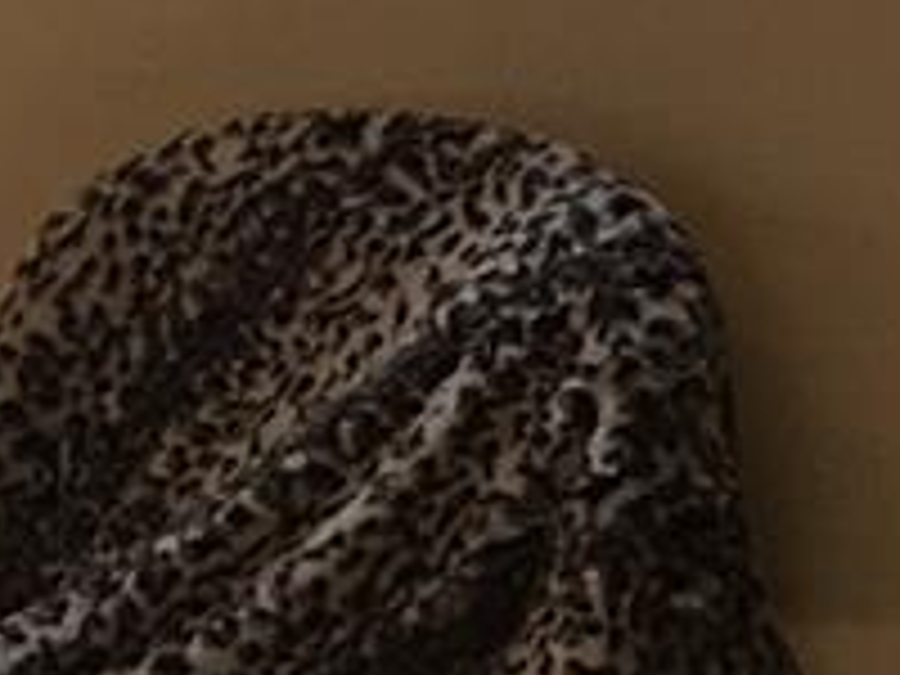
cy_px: 724
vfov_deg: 6.8
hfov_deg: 8.1
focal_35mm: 218
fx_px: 5668
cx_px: -1498
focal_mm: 4.15
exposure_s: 1/30
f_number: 2.2
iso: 32
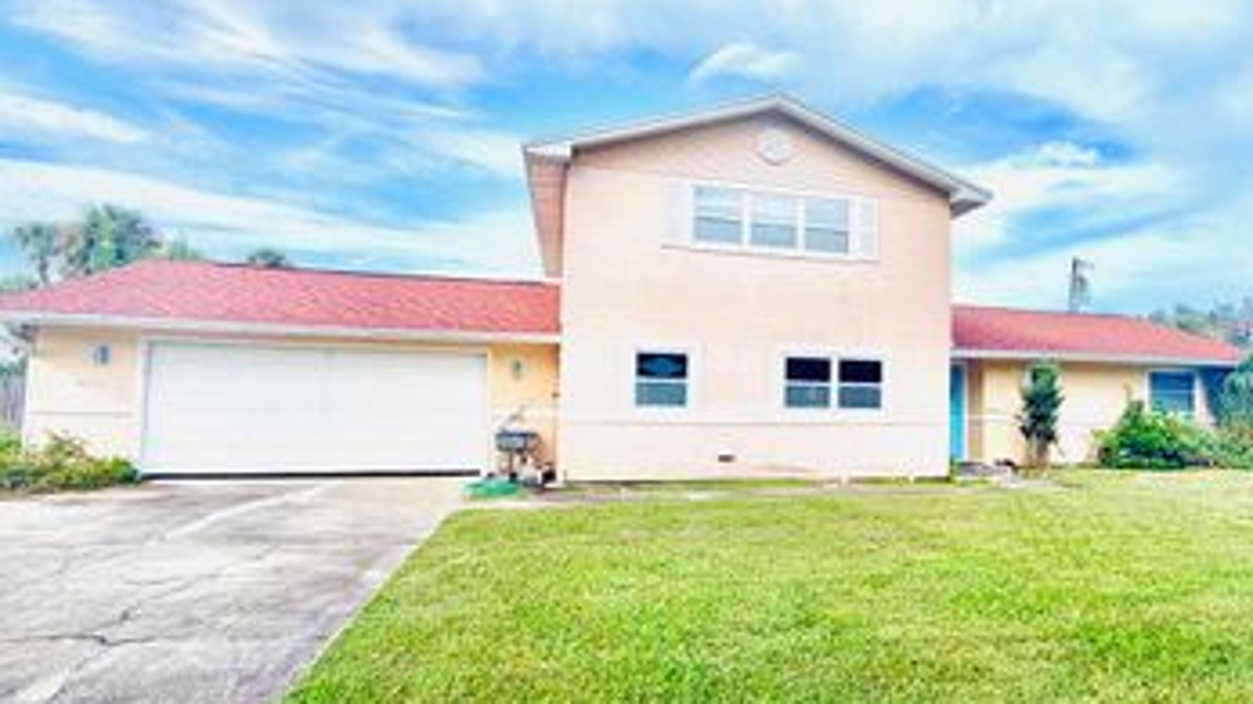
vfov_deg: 51.4
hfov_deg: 79.7
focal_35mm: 22
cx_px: 784
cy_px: 356
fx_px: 731
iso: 20
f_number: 2.2
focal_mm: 2.22
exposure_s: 1/914
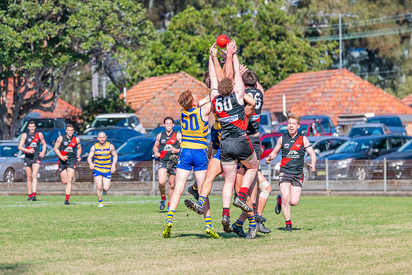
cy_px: 106
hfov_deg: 5.9
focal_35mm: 349
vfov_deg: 3.9
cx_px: 238
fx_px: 3995
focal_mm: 280
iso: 800
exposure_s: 1/1600
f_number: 8
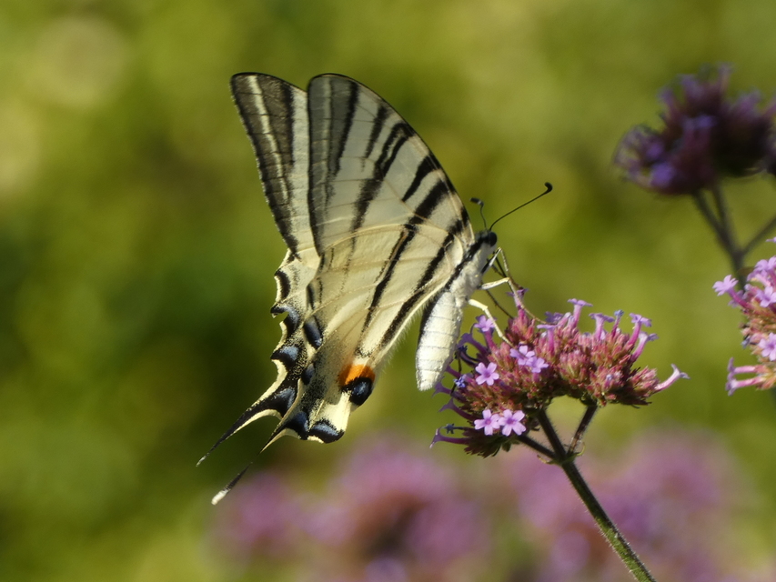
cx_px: 388
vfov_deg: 3.3
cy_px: 291
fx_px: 10179
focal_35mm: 454
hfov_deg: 4.4
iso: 80
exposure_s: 1/125
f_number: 5.6
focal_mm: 81.4
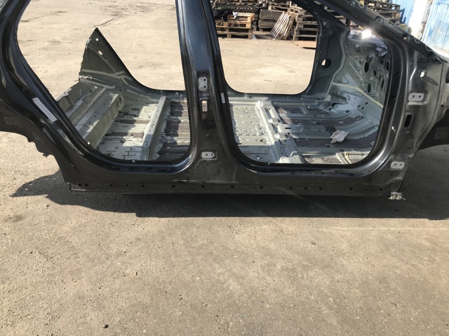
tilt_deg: -25.7
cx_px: 224
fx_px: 363
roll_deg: -5.1
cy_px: 168
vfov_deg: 49.7
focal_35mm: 28
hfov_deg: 63.5
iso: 20
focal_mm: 3.99
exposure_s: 1/921
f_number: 1.8
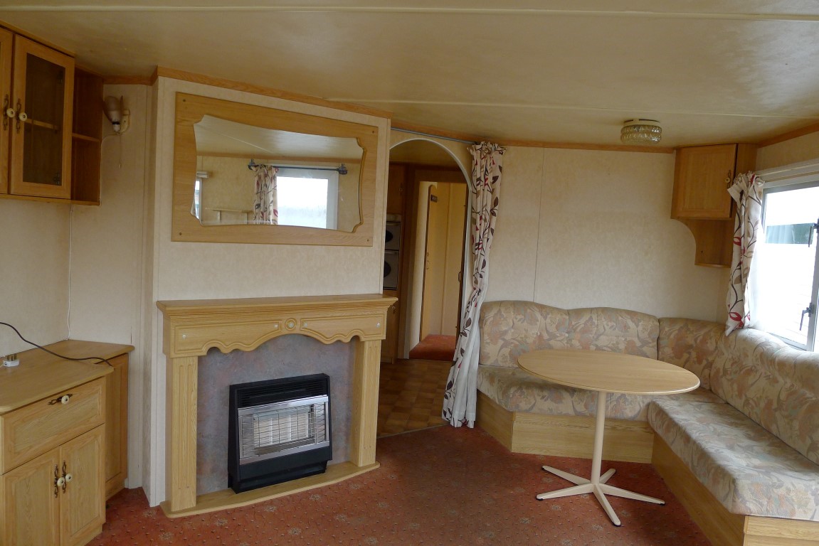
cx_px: 410
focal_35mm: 24
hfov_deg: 73.7
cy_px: 273
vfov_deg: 53.2
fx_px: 546
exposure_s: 1/60
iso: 200
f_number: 2
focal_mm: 5.1
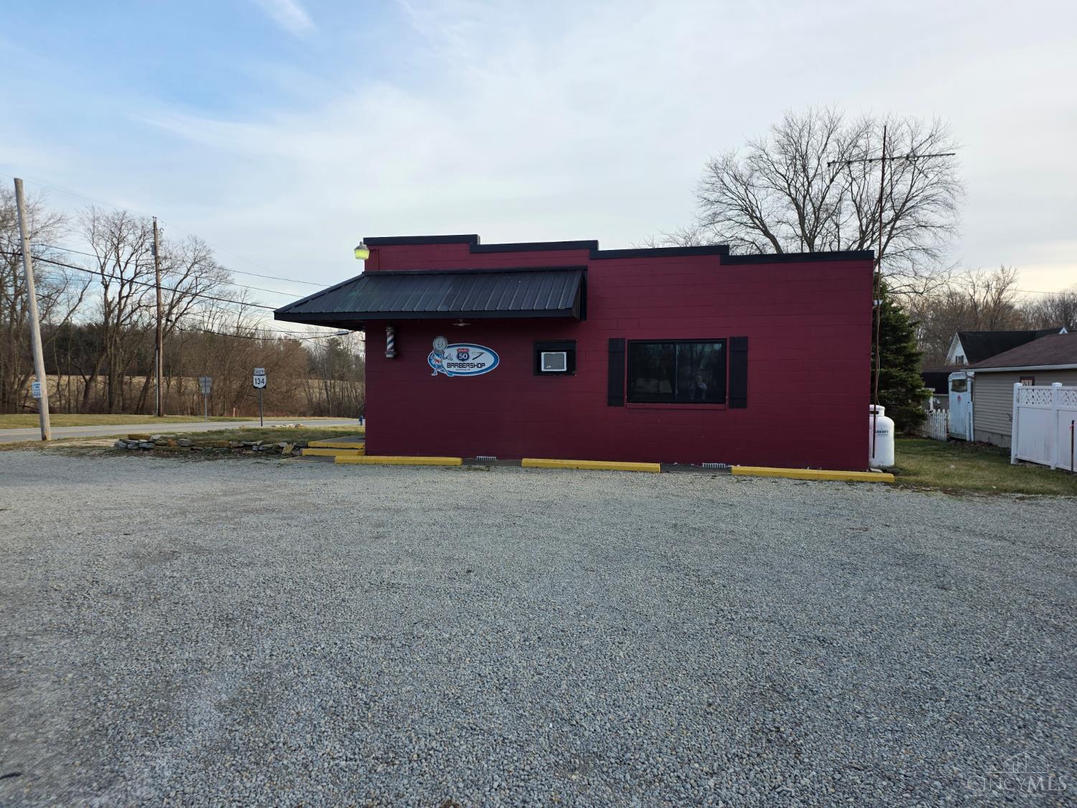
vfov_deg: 58.9
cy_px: 404
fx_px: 716
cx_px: 538
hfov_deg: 73.9
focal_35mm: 23
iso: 80
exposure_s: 1/1453
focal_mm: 6.25
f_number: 1.7
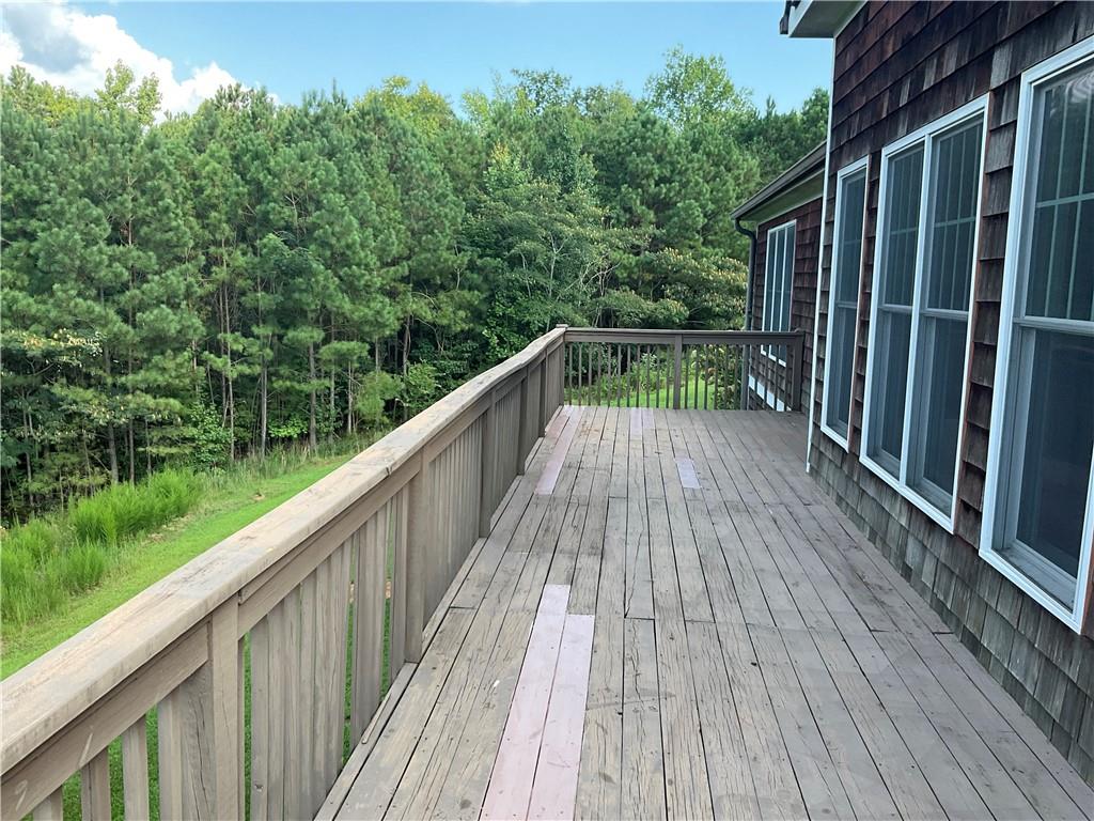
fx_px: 917
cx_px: 547
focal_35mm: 29
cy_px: 410
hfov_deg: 61.7
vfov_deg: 48.2
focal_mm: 3
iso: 16
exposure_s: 1/195
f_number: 1.8
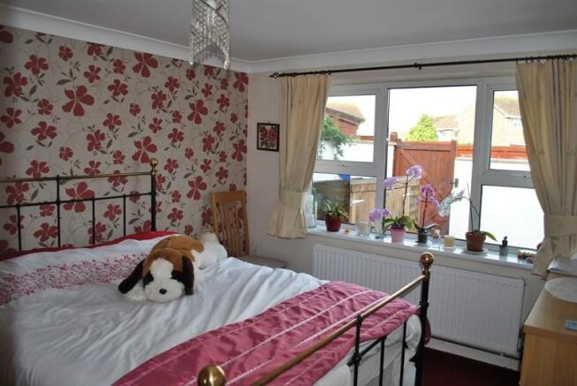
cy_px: 193
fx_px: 433
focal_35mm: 27
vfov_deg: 48.0
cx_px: 288
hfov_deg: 67.3
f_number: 3.5
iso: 110
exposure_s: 1/125
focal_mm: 18
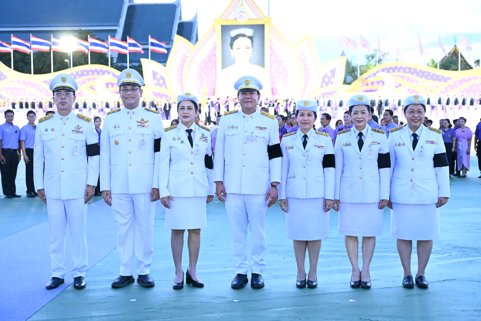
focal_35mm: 49
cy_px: 160
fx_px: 655
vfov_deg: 27.5
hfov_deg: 40.3
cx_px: 240
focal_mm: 49
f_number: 4
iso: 6400
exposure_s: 1/200
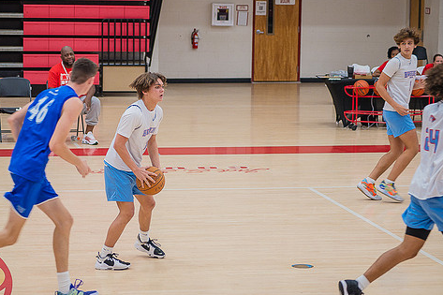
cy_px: 162
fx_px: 1538
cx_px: 177
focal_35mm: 125
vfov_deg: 11.0
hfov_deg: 16.4
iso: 1000
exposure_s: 1/250
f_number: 4.8
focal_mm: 102
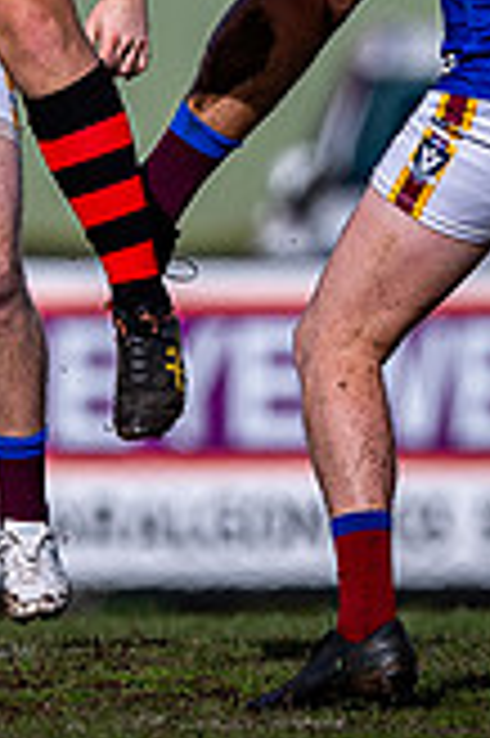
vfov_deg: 0.7
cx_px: 179
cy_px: -369
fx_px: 59390
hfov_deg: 0.5
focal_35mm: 2903
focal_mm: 500
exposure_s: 1/1600
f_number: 4
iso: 100
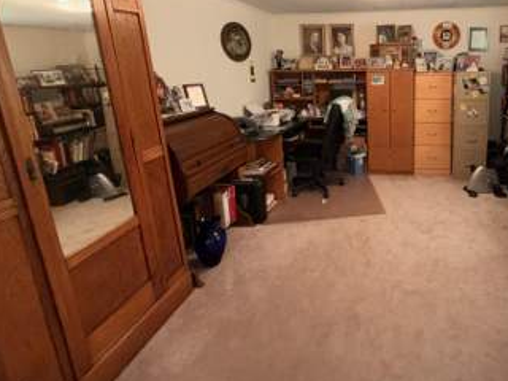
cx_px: 373
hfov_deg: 74.1
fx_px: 308
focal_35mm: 21
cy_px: 116
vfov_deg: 61.3
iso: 500
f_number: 2.2
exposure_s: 1/60
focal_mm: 2.22
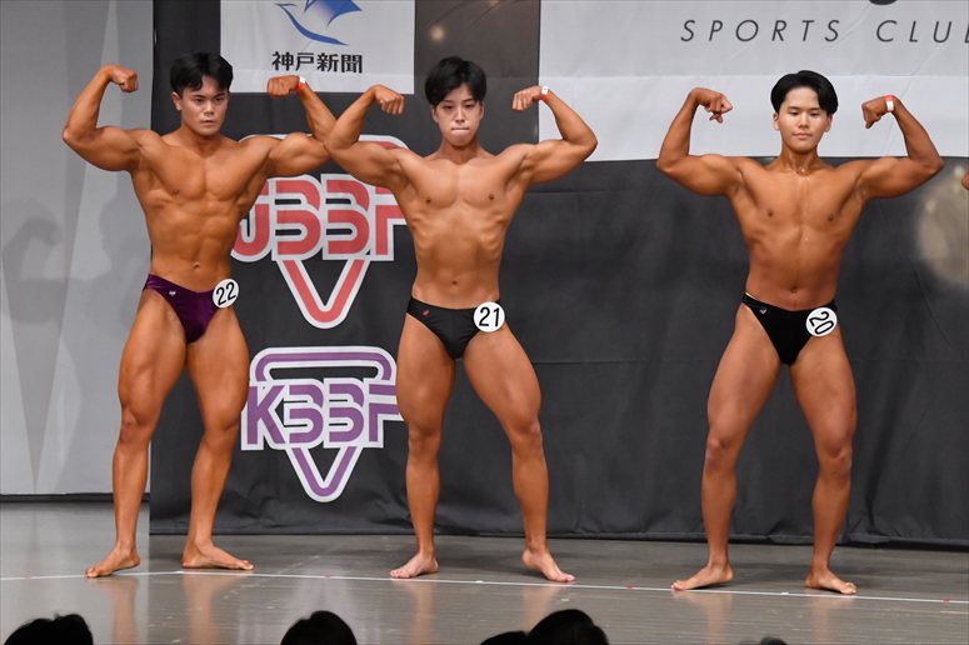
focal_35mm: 217
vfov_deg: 6.3
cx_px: 484
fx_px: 5838
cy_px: 322
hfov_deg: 9.5
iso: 5000
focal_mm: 145
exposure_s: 1/400
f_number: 5.6
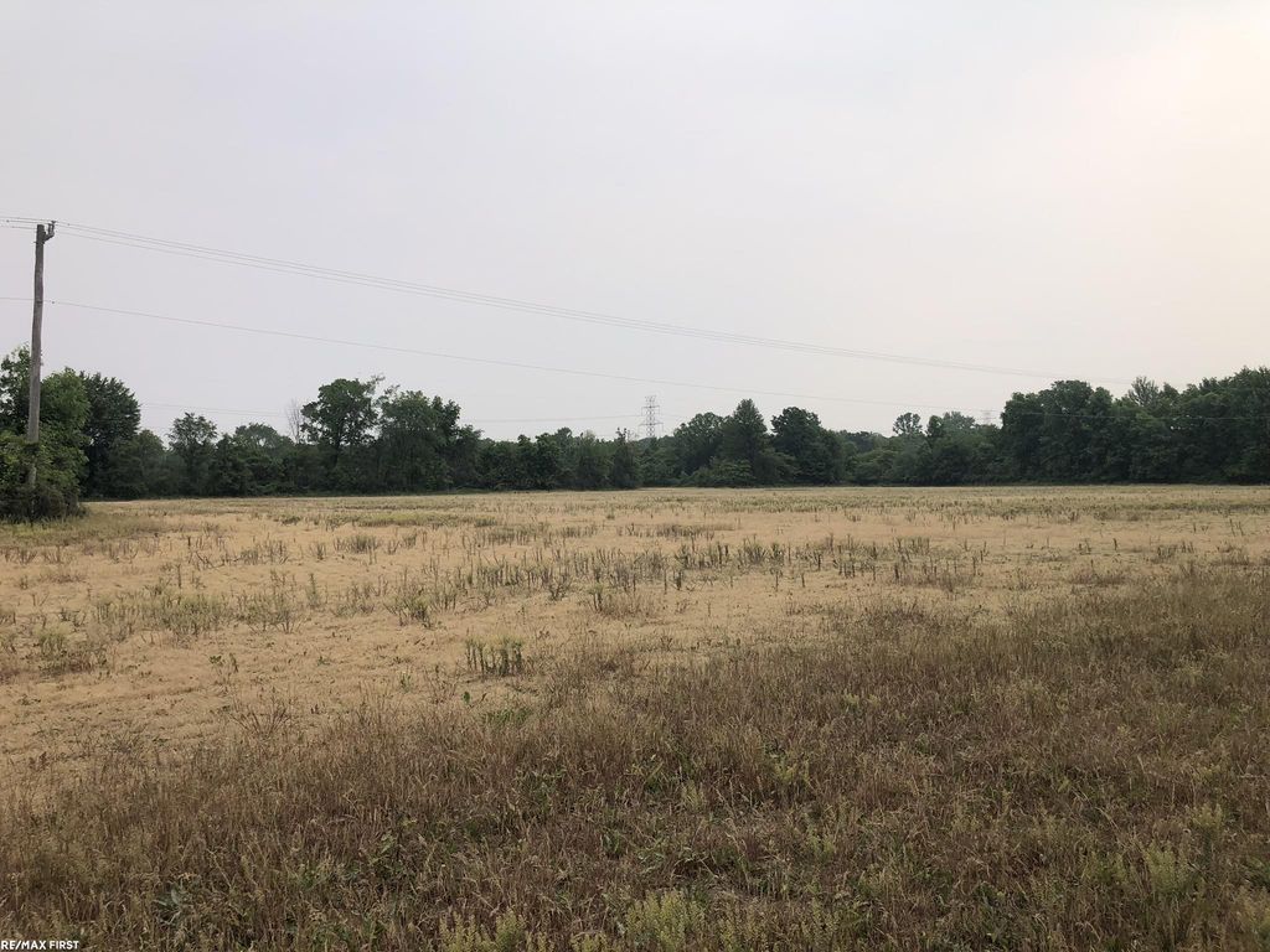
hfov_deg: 63.4
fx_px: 1027
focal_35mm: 28
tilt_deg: +1.5
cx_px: 635
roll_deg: +0.4
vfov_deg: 49.7
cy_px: 476
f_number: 1.8
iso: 20
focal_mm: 4
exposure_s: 1/1656
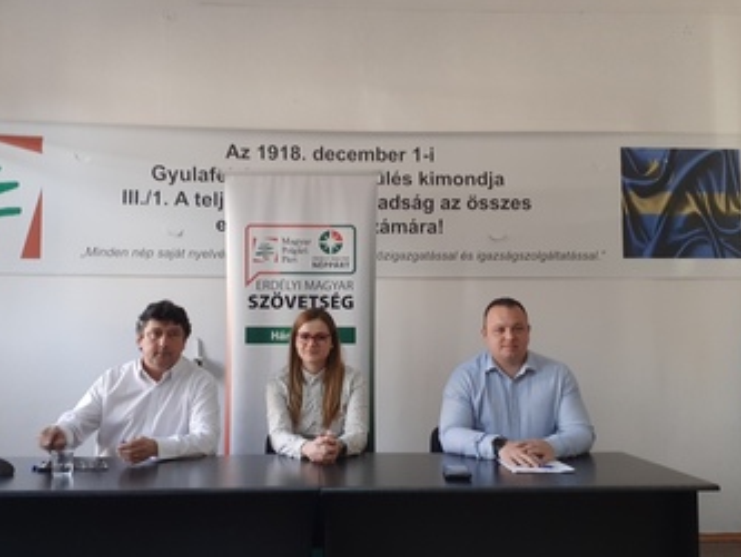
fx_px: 685
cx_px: 344
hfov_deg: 56.7
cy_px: 301
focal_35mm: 32
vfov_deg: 44.1
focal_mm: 3.6
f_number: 1.9
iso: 100
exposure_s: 1/50
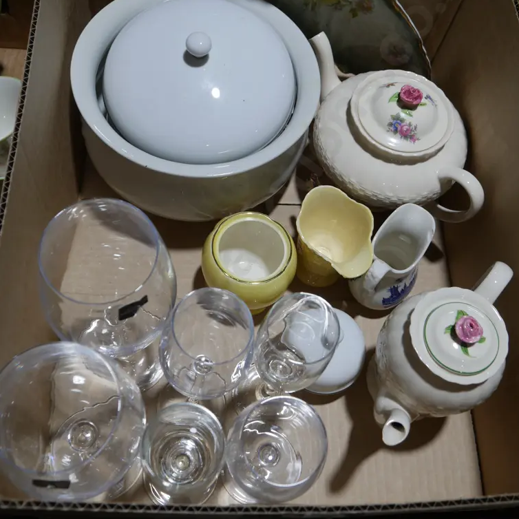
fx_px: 611
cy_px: 225
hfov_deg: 46.0
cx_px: 264
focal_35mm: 36
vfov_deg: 45.9
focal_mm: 15
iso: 200
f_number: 4.5
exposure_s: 1/125
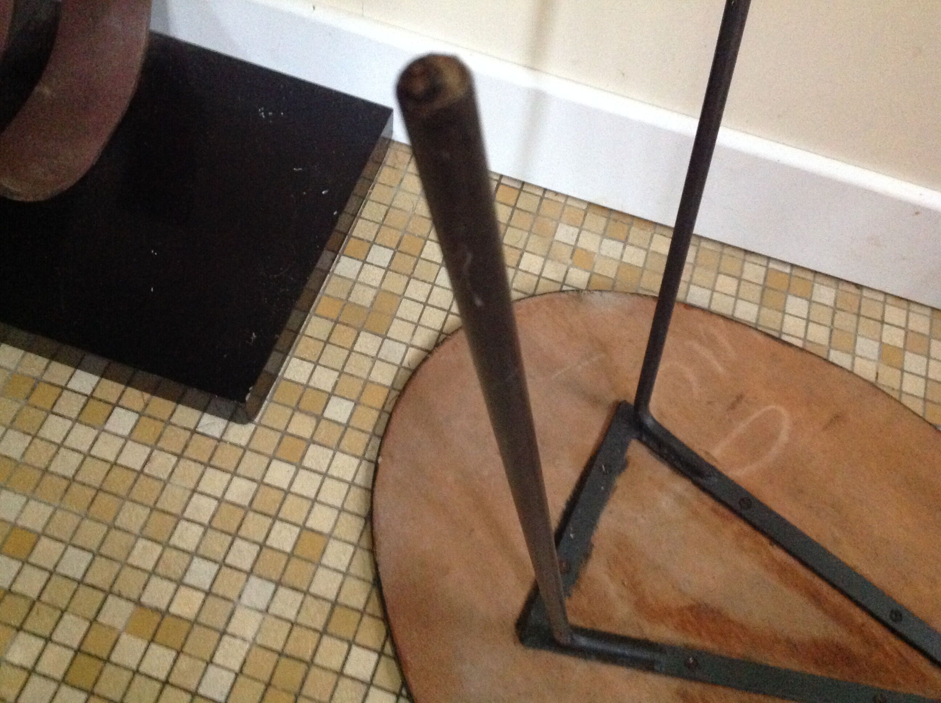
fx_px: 950
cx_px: 470
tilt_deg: -61.0
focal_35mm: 35
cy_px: 352
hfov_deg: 52.7
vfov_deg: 40.6
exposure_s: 1/15
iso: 800
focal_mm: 4.28
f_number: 2.4
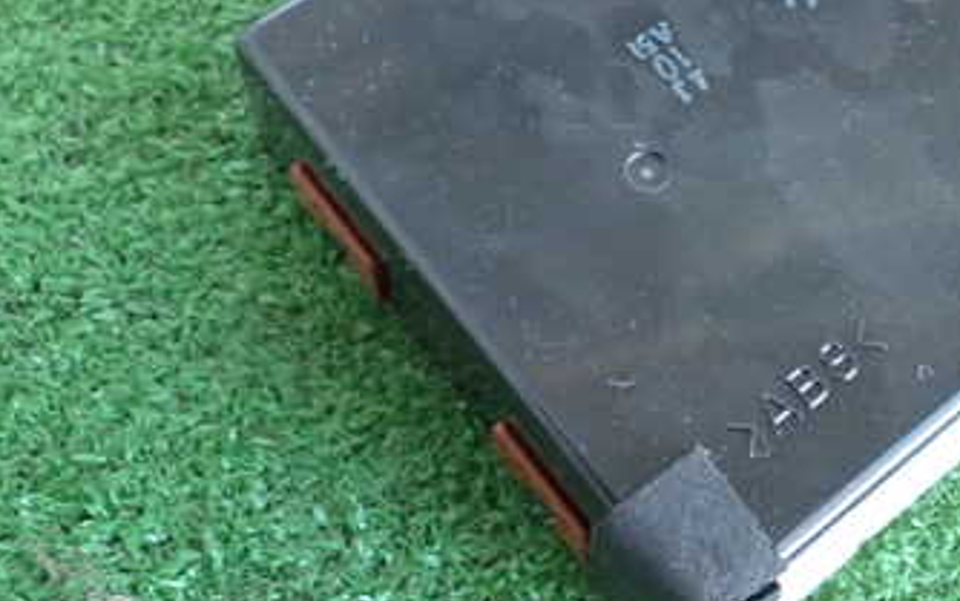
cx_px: 762
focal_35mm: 61
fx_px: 1596
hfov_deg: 32.6
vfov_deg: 21.0
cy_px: 115
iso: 500
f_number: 2.4
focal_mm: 5.79
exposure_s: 1/30
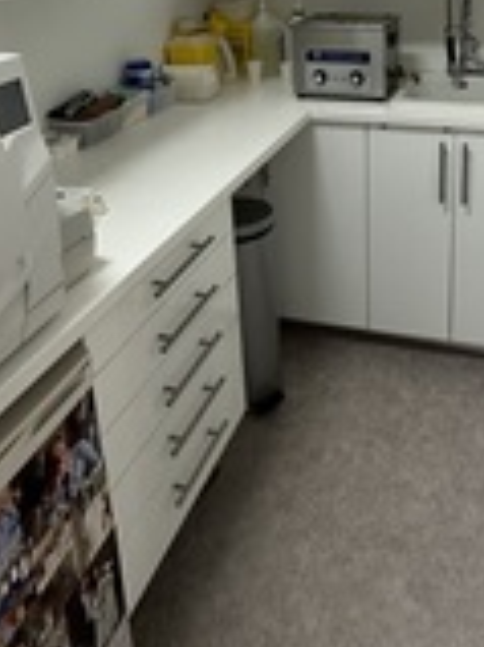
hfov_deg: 40.9
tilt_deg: -12.6
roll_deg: +0.5
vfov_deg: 48.8
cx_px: 346
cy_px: 75
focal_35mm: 34
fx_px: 635
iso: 320
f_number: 2.2
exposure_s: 1/100
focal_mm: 2.22
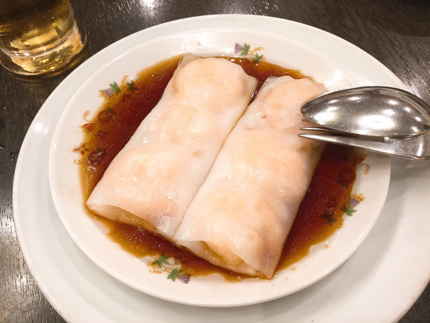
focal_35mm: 31
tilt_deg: -56.4
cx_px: 215
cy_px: 162
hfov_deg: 58.4
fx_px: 385
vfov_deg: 45.4
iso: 125
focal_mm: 3.3
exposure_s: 1/33
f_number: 2.4
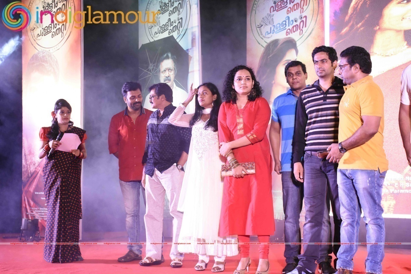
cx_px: 206
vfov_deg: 23.8
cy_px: 137
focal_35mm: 57
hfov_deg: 35.1
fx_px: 651
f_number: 6.3
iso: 3200
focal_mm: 38
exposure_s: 1/125
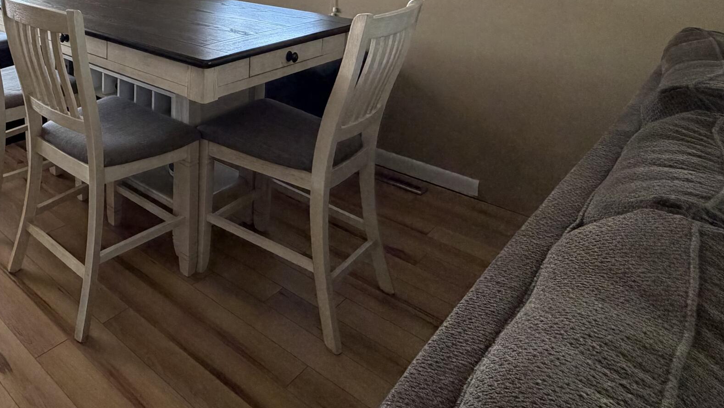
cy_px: -31
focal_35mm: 29
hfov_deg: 57.5
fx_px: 557
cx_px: 83
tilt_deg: -5.8
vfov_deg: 35.0
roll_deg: +0.7
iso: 320
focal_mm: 2.22
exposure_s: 1/95
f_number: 2.2
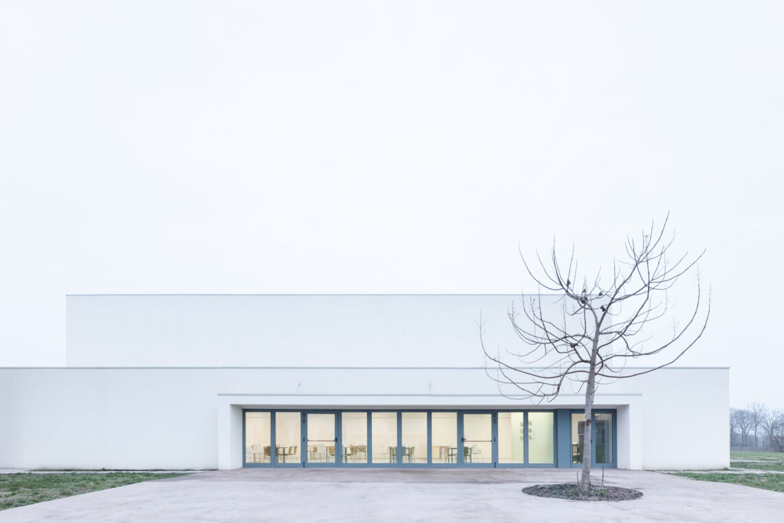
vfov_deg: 64.6
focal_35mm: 19
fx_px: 414
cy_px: 262
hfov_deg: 86.9
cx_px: 392
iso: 400
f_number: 14
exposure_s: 1/5
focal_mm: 19
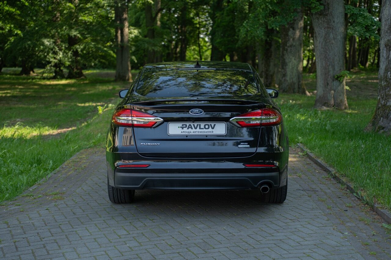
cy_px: 130
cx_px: 196
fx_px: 684
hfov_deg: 31.9
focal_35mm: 63
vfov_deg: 21.6
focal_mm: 63
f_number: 3.2
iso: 100
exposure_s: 1/125
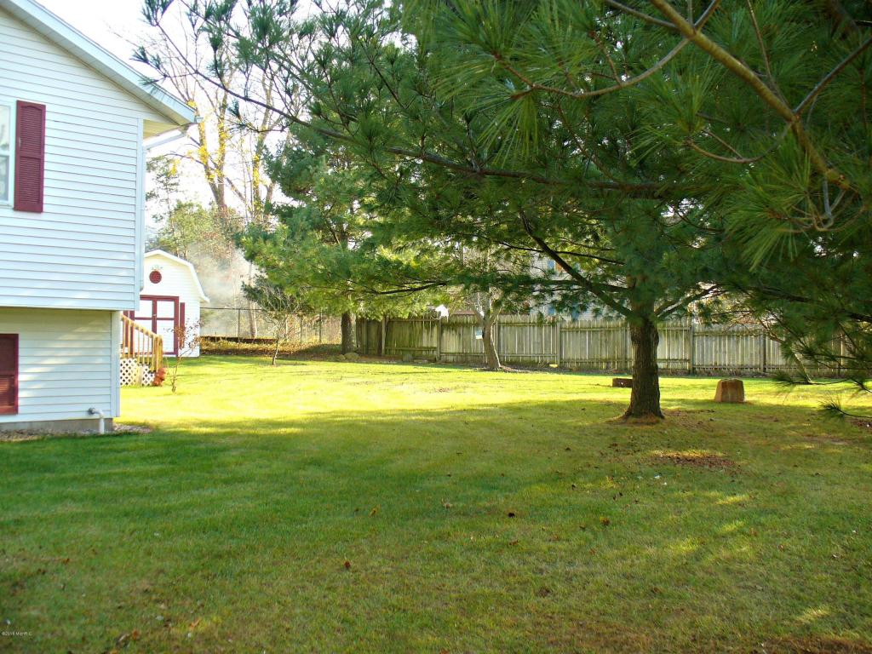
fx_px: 932
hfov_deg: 50.1
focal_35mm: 37
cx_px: 436
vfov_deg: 38.7
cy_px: 327
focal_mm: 6.1
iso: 80
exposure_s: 1/200
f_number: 2.8
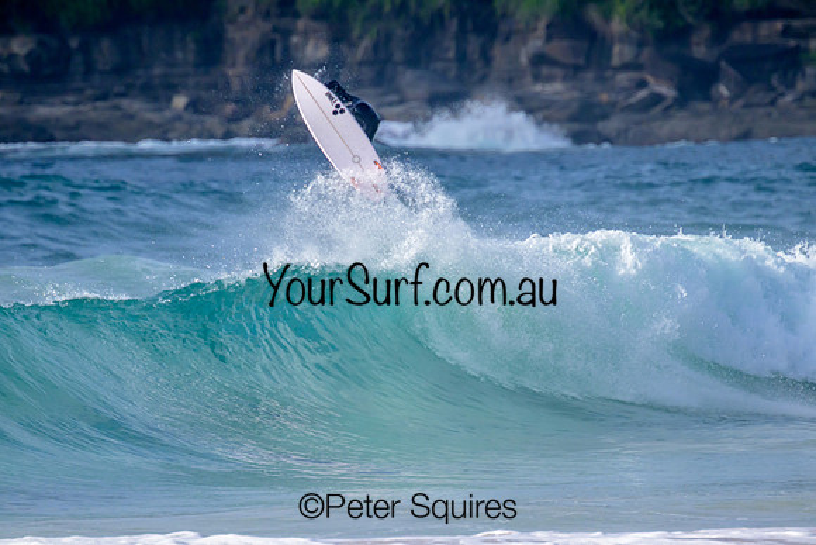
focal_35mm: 820
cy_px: 272
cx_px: 408
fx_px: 18600
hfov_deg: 2.5
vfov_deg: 1.7
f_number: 11
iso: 1000
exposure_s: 1/2000
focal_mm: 800
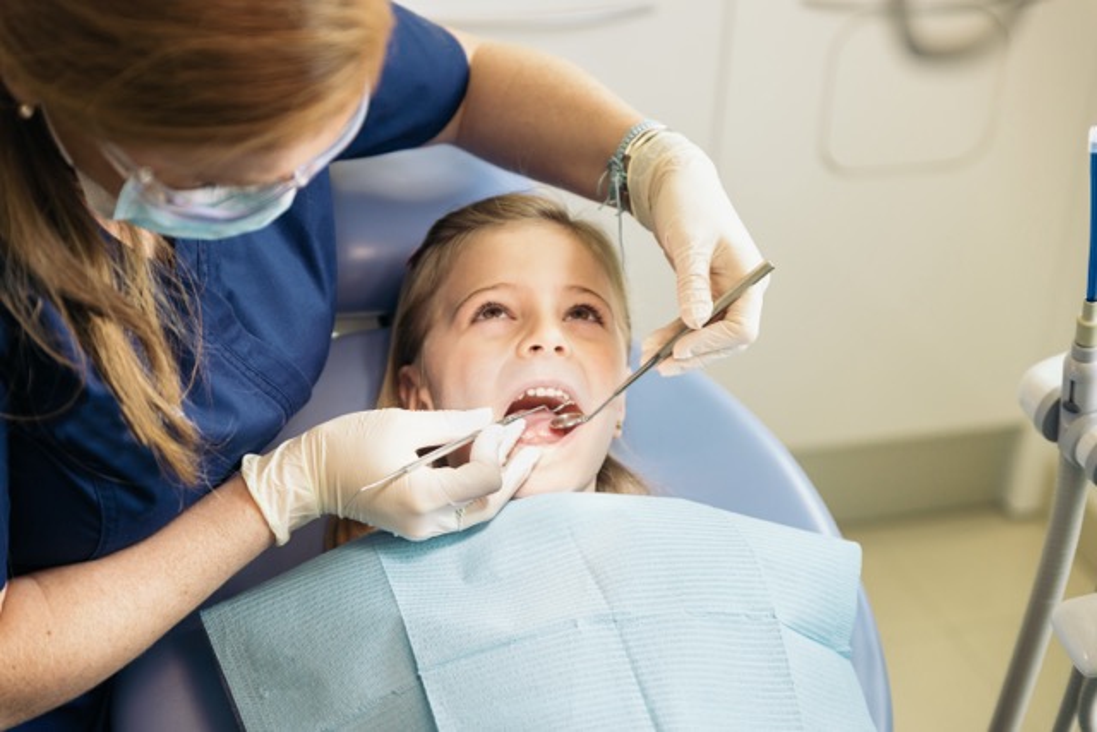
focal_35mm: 70
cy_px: 366
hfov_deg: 28.8
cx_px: 548
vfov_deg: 19.5
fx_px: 2133
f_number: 2.8
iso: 100
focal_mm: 70
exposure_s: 1/200
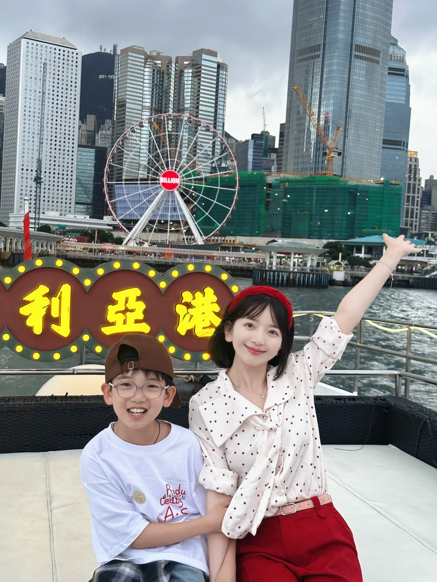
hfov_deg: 30.3
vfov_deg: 39.7
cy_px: 291
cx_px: 218
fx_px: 808
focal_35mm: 48
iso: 64
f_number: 1.78
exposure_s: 1/175
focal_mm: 6.86
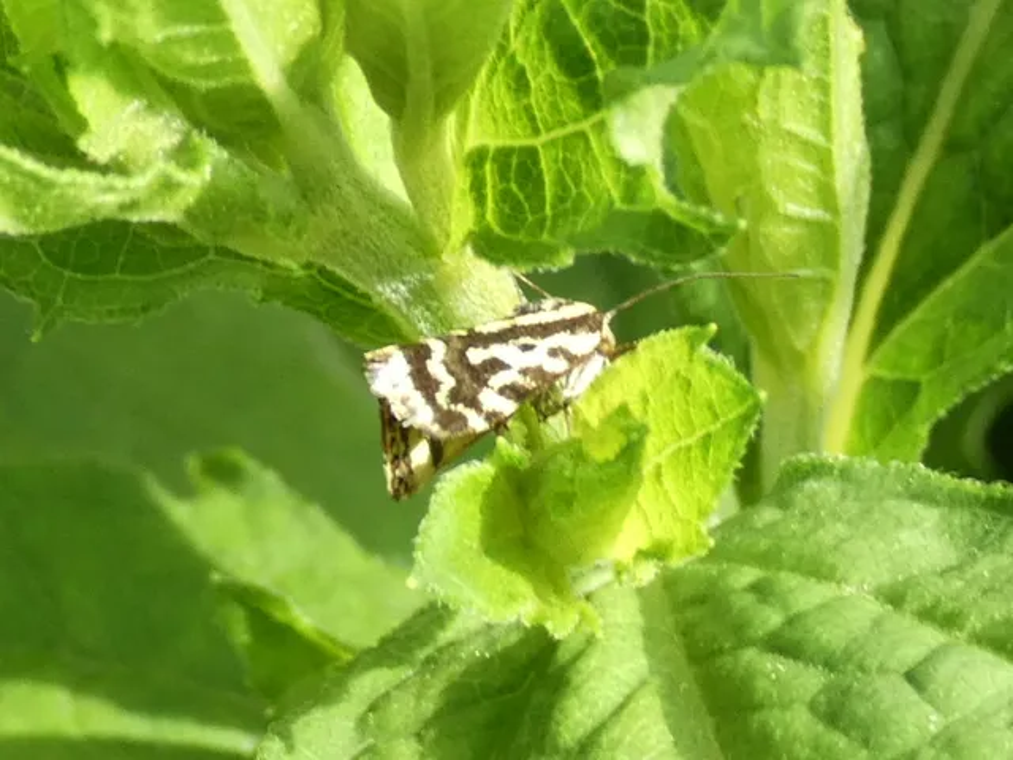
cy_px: 380
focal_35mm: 83
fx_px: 2429
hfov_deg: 23.6
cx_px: 506
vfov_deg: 17.8
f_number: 4.5
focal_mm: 14.8
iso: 160
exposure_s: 1/80
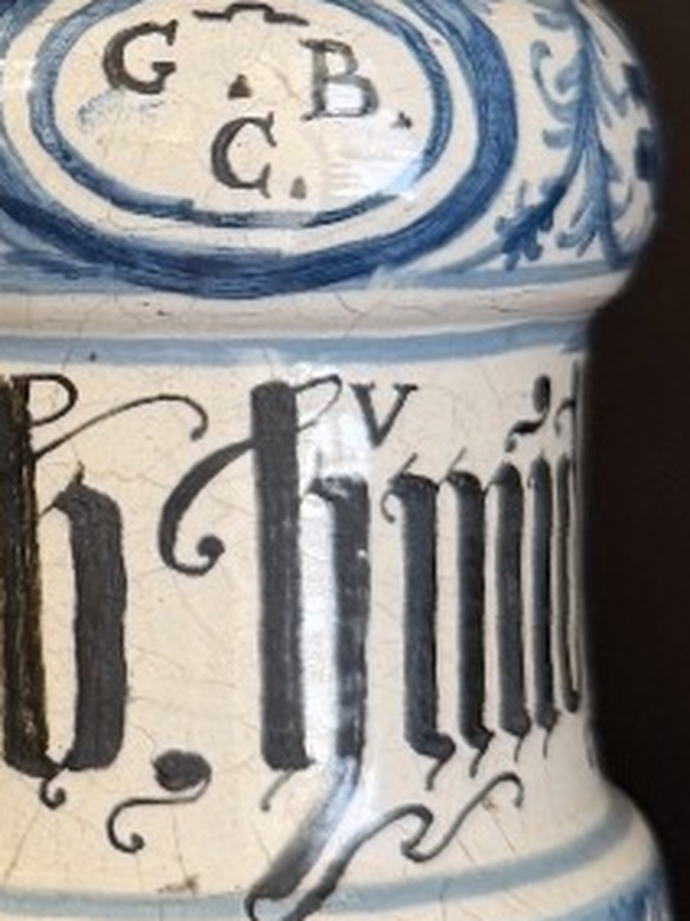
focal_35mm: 97
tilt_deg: -4.5
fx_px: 2580
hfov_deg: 13.6
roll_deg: +0.4
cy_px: 247
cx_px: -550
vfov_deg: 20.1
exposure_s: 1/50
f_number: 1.78
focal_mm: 6.76
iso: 125
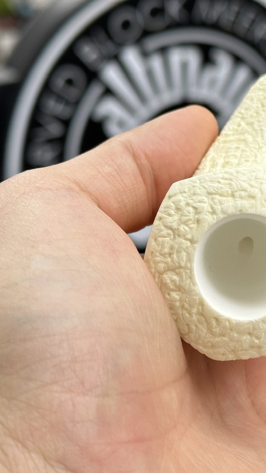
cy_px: 193
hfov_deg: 14.2
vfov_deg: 25.6
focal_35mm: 83
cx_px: 294
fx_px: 1040
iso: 64
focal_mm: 6.86
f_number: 1.78
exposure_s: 1/571
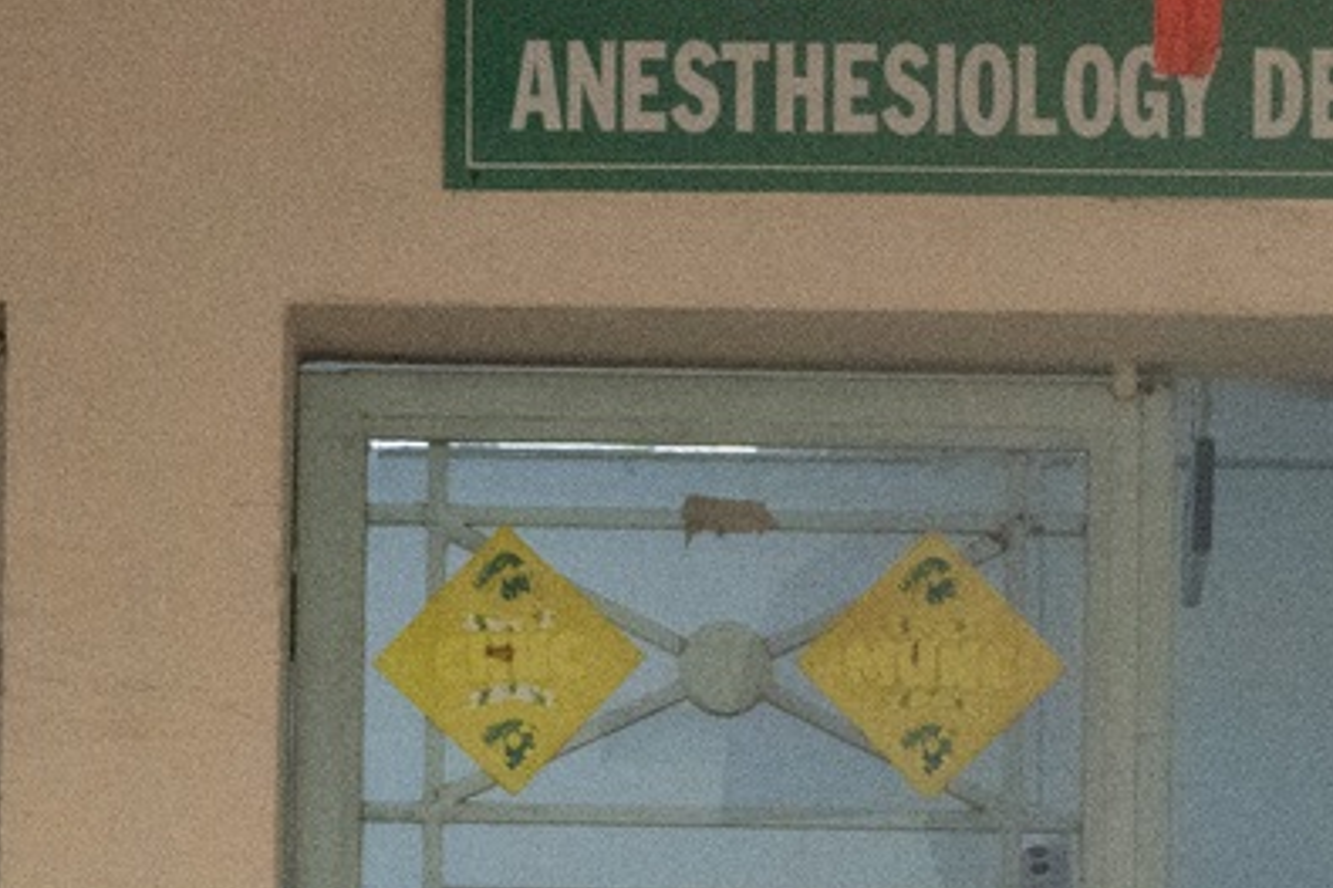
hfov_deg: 9.0
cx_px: 1350
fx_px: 8401
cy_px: 2578
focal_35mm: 227
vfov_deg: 5.7
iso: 1250
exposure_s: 1/200
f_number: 11
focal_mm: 35
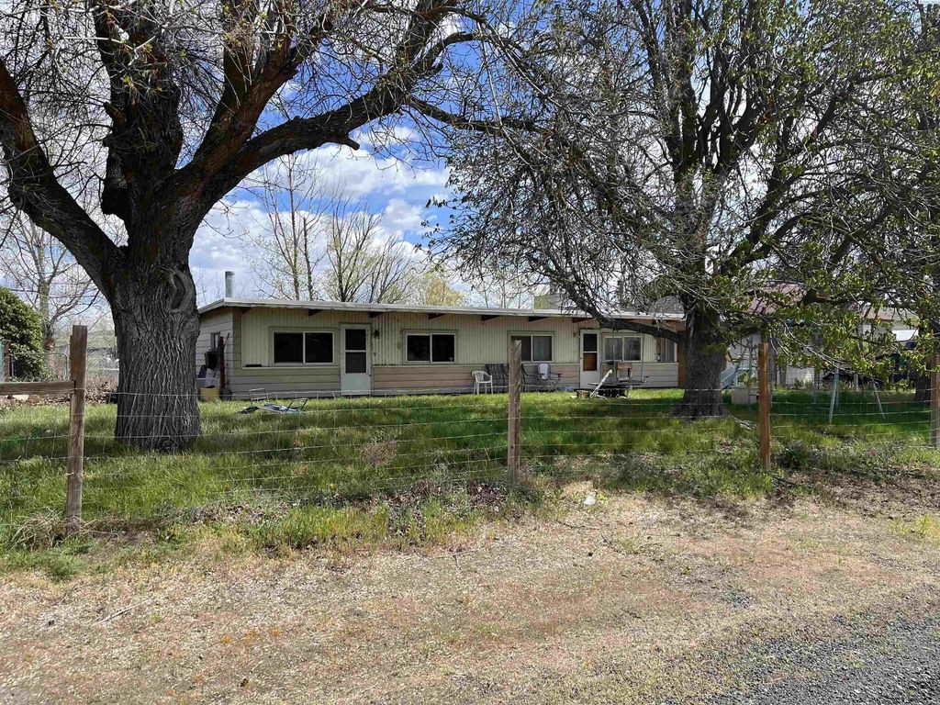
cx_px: 470
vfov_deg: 53.1
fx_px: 706
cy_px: 352
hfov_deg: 67.3
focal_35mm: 26
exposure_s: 1/2571
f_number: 1.6
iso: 50
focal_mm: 5.1
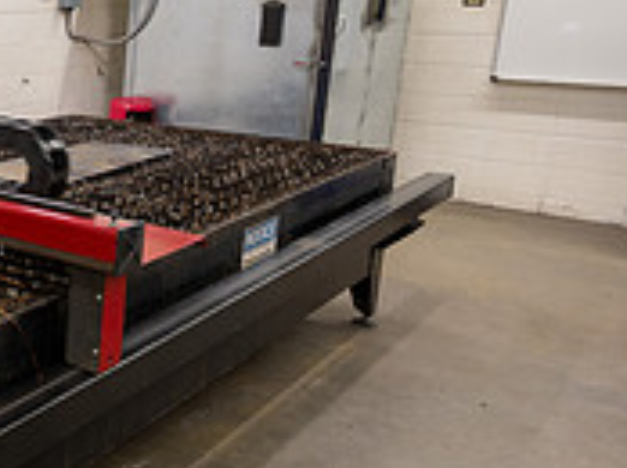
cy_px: 196
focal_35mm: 45
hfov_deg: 33.0
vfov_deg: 32.0
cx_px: -159
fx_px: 814
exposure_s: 1/1.25
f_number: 10
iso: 100
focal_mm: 14
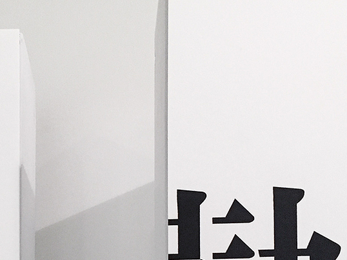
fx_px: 691
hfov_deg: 27.9
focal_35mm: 69
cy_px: 277
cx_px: 101
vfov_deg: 20.4
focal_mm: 4.15
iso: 200
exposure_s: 1/35
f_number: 2.2
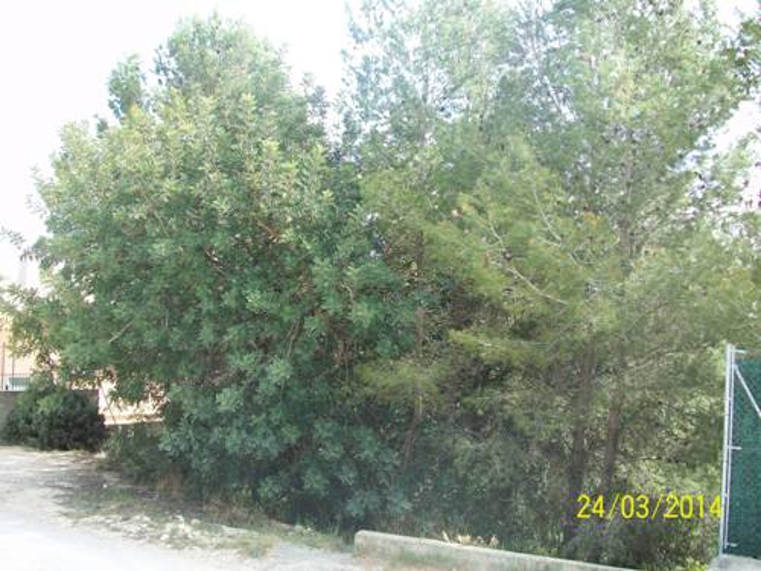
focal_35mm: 34
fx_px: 747
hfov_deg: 54.0
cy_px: 286
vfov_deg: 41.8
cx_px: 380
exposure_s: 1/200
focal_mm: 5.7
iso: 80
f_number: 2.8
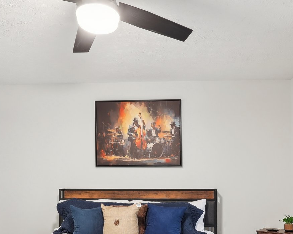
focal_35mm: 35
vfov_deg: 40.1
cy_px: 195
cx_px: 161
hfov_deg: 51.5
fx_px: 303
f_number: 8
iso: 400
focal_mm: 16
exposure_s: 1/2
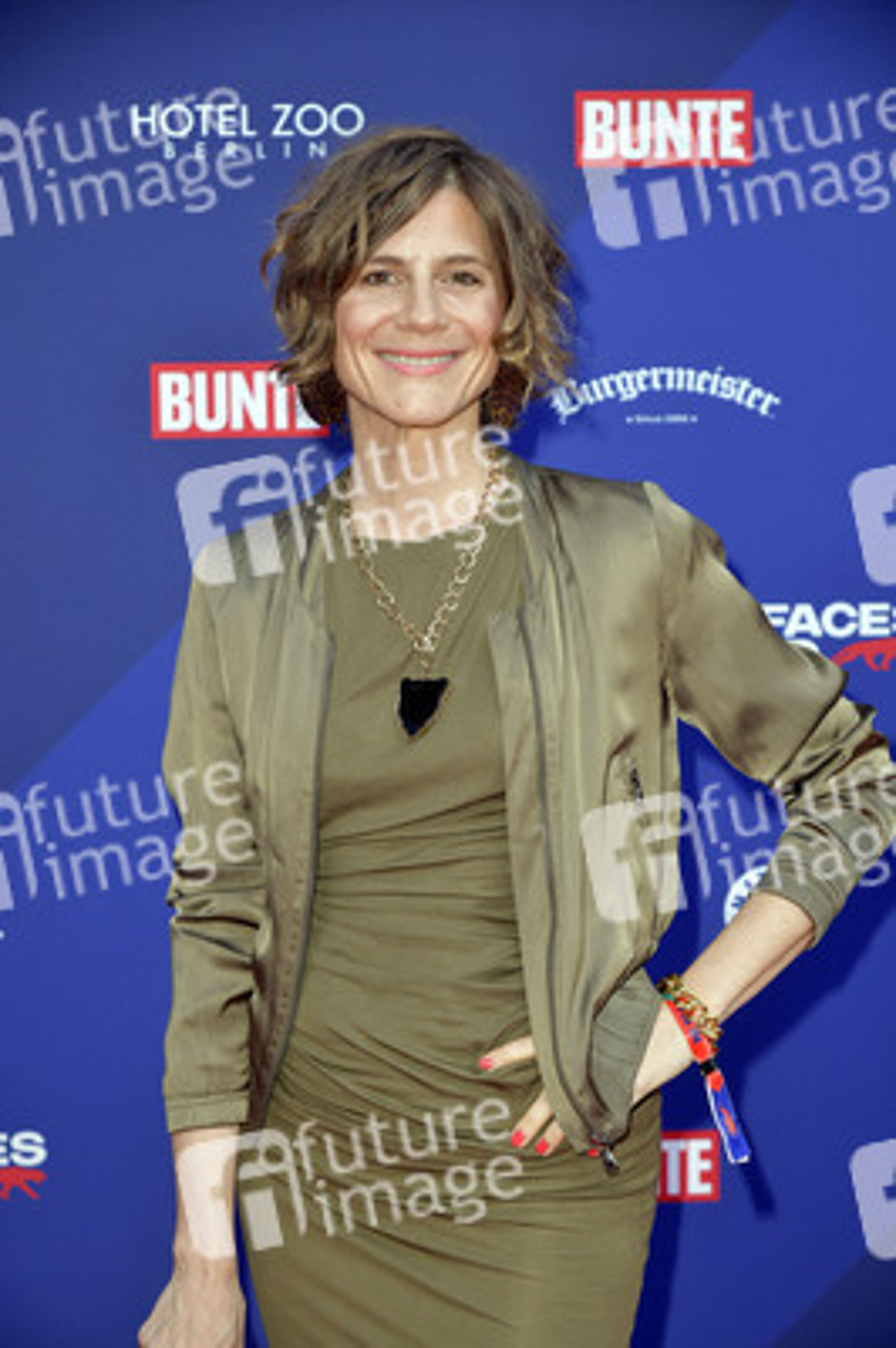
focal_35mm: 78
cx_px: 448
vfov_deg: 26.0
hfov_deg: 17.5
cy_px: 674
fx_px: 2917
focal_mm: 78
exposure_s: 1/200
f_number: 6.3
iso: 640
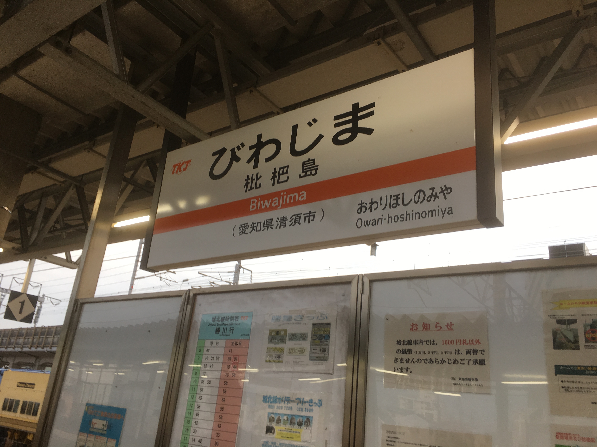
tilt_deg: +21.3
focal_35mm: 29
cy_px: 224
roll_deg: -7.4
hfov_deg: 61.7
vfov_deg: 48.2
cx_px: 298
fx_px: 500
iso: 25
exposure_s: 1/60
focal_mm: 4.15
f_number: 2.2
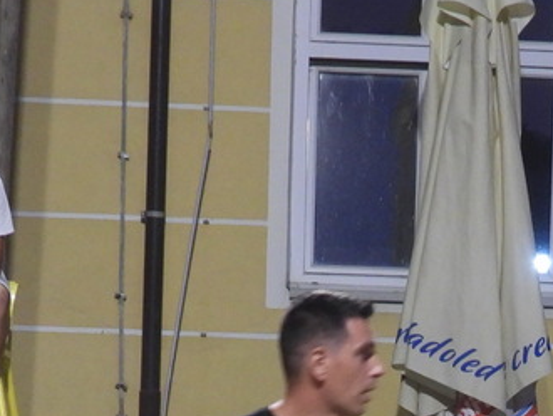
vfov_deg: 6.7
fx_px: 3485
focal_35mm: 218
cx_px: 545
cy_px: 694
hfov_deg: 9.0
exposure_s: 1/20
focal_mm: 10.7
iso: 400
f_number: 3.5
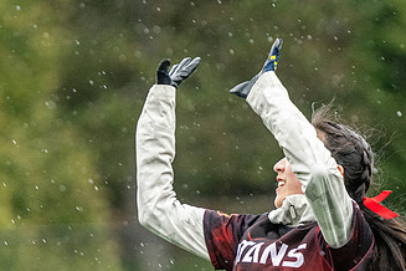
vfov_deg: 2.3
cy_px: 195
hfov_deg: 3.5
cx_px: 227
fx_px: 6721
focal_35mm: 596
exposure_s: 1/1000
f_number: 3.2
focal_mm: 180
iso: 2000
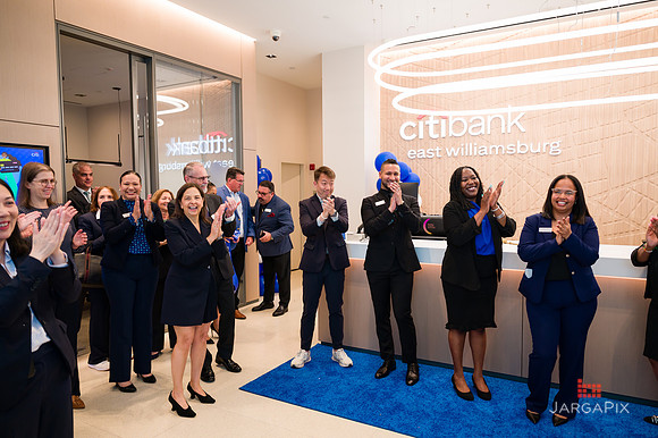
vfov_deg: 51.3
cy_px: 219
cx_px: 329
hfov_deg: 71.6
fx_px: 456
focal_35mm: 25
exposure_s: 1/200
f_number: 3.2
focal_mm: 24
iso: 500
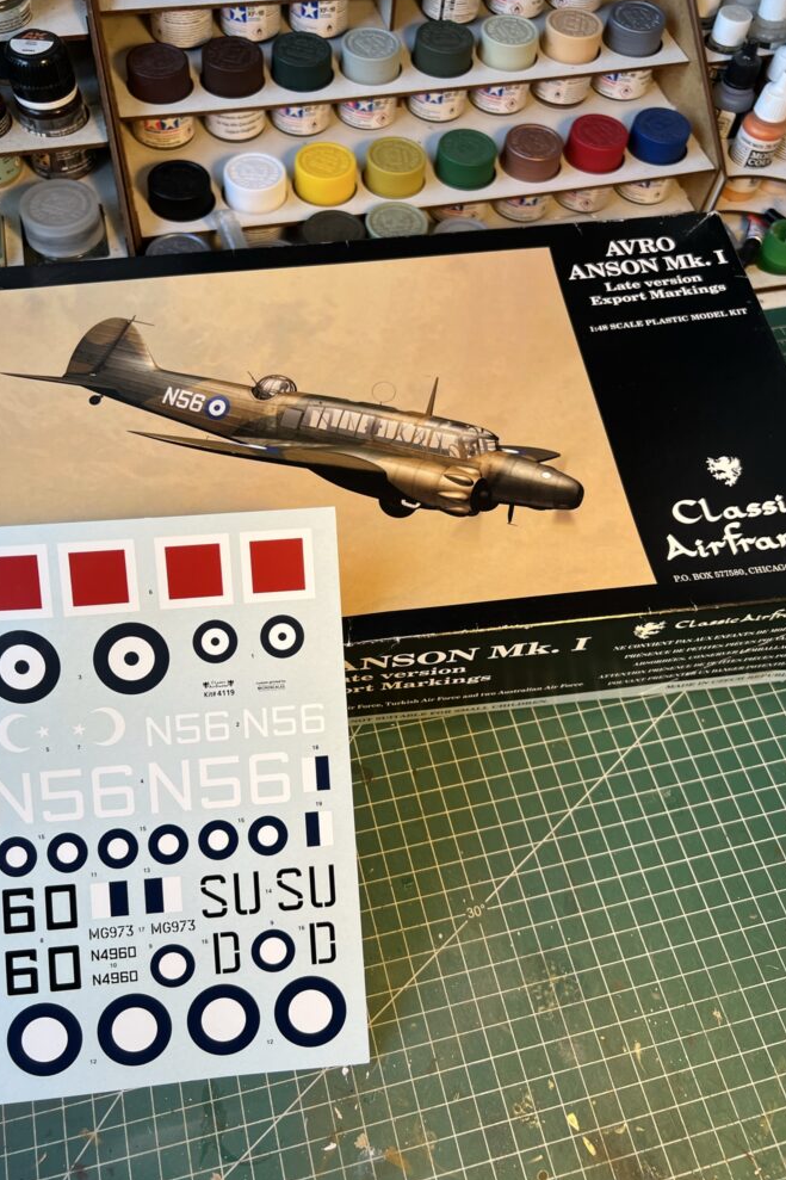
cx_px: 354
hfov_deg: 46.3
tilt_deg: -57.9
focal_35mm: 28
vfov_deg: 65.5
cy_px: 573
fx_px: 917
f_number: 1.5
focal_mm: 5.7
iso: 50
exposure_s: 1/100
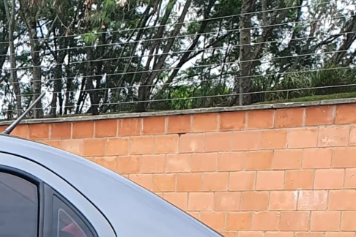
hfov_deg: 15.2
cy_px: 402
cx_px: -307
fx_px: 1127
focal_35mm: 114
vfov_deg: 11.3
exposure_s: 1/566
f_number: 2.4
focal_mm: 4.32
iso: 50
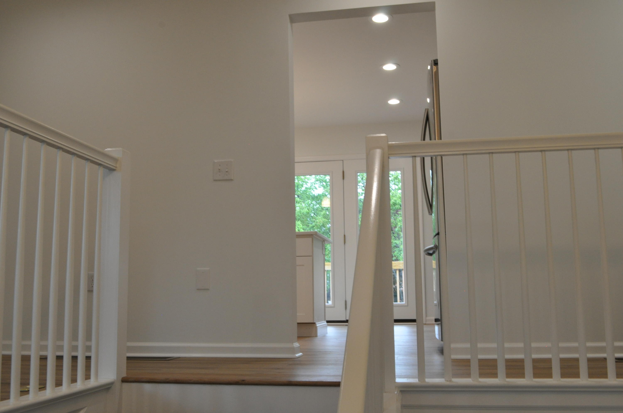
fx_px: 622
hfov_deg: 53.2
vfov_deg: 36.8
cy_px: 206
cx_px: 312
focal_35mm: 36
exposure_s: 1/25
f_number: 13
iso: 800
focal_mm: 24
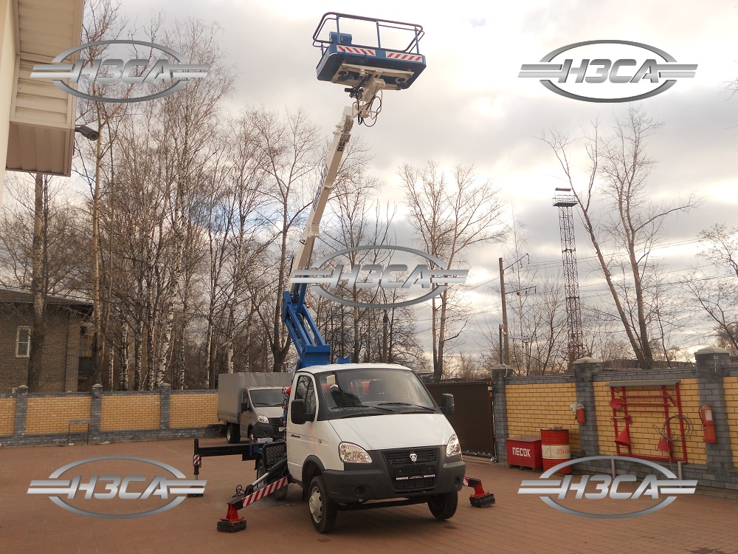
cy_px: 277
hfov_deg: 56.8
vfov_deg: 44.2
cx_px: 369
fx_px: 682
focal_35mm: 32
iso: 100
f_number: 3.5
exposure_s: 1/500
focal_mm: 5.8
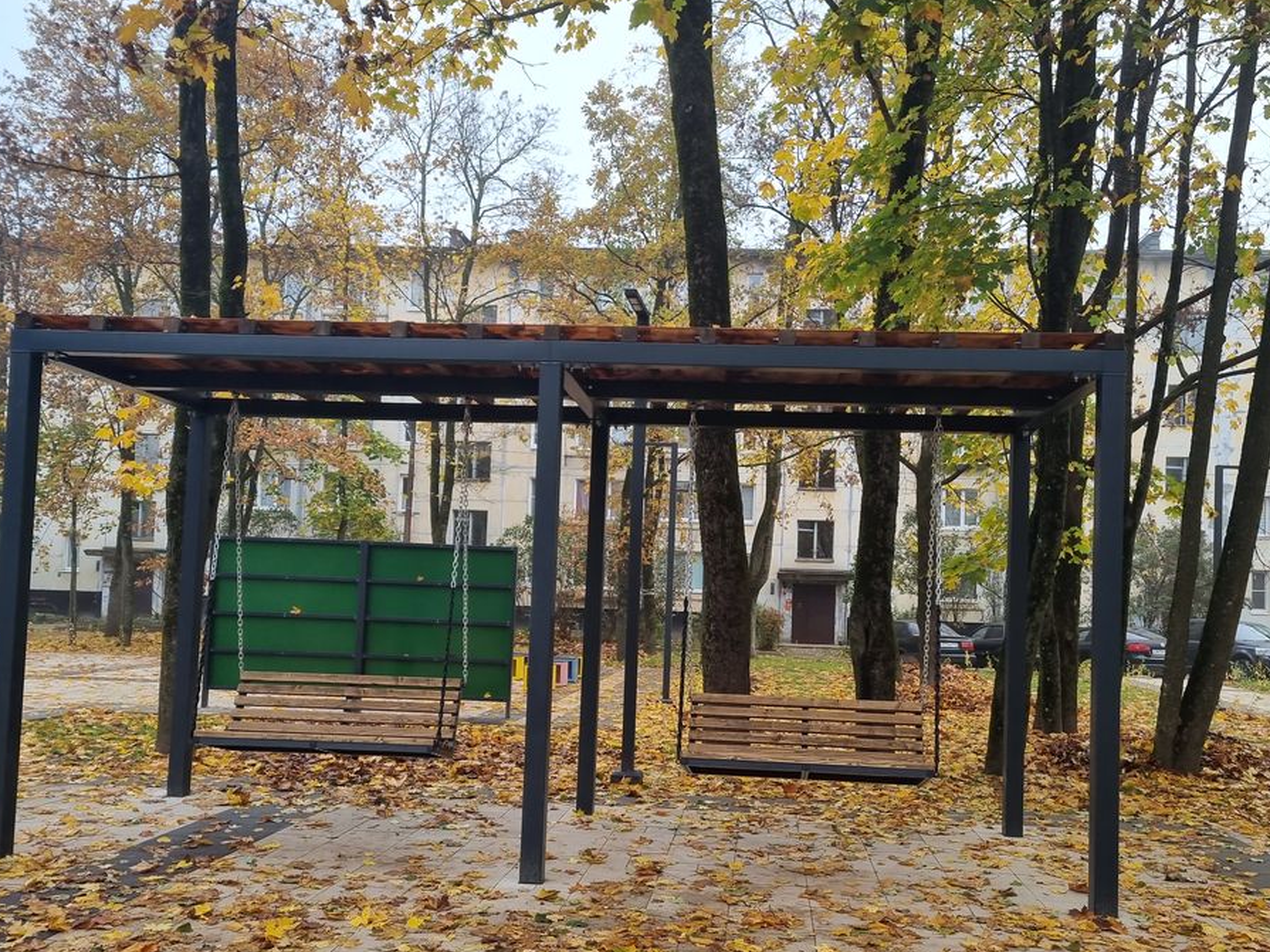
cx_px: 666
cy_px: 549
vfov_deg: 45.3
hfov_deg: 58.3
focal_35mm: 31
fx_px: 1137
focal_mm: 5.4
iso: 50
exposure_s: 1/368
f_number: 1.8
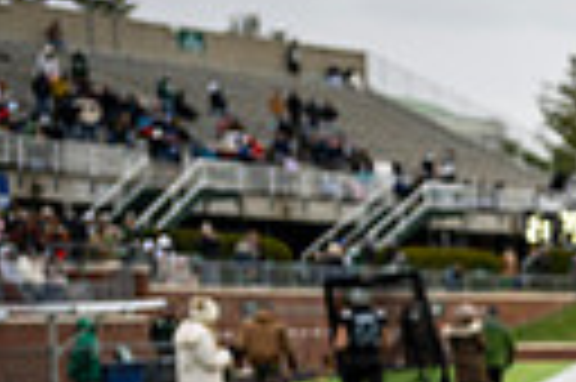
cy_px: 443
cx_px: 1292
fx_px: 1742
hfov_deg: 14.2
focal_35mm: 109
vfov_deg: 12.3
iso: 100
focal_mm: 24
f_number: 2.8
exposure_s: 1/500
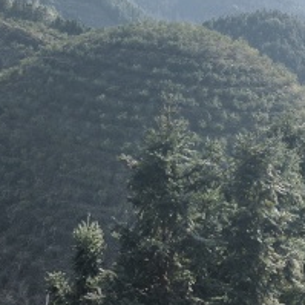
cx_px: 118
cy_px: 25
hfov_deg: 18.1
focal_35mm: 96
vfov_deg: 17.8
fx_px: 957
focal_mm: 5.52
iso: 50
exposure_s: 1/4149
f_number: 1.9
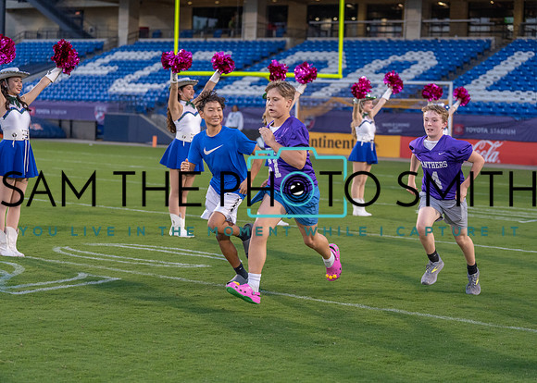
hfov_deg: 27.0
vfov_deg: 19.4
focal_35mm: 73
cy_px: 192
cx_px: 268
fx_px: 1118
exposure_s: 1/1000
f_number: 2.8
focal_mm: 70
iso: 2000
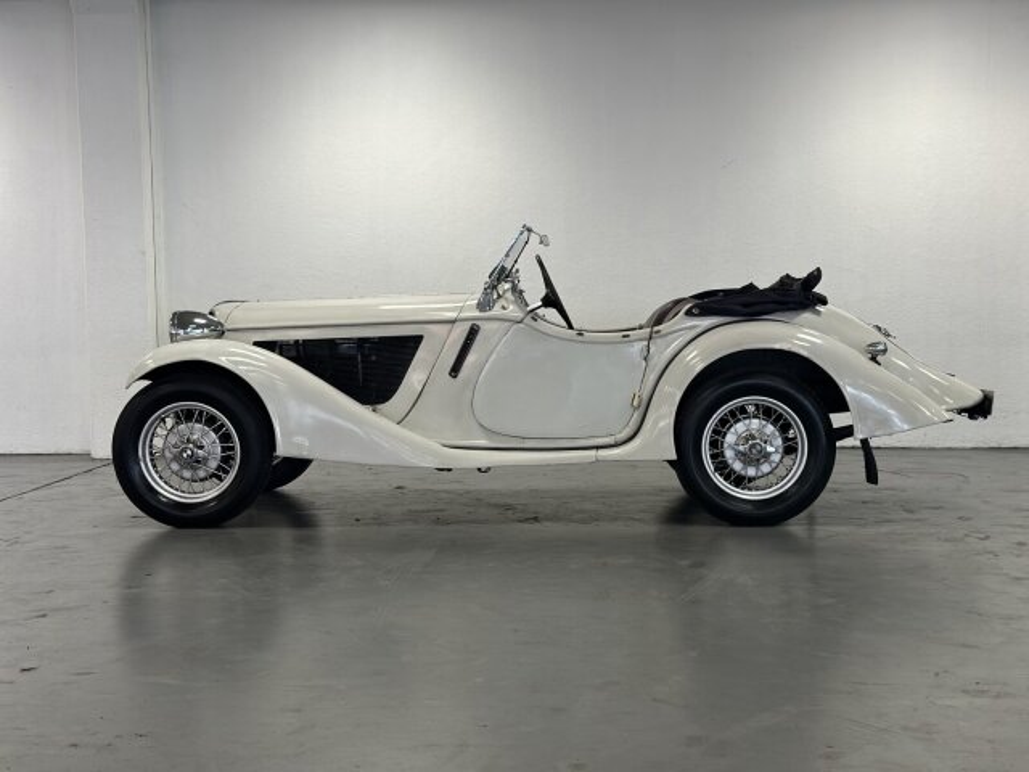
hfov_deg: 39.7
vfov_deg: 30.3
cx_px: 514
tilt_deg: -3.4
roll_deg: +0.5
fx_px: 1427
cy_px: 386
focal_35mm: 48
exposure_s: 1/112
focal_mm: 6.86
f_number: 1.78
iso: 125
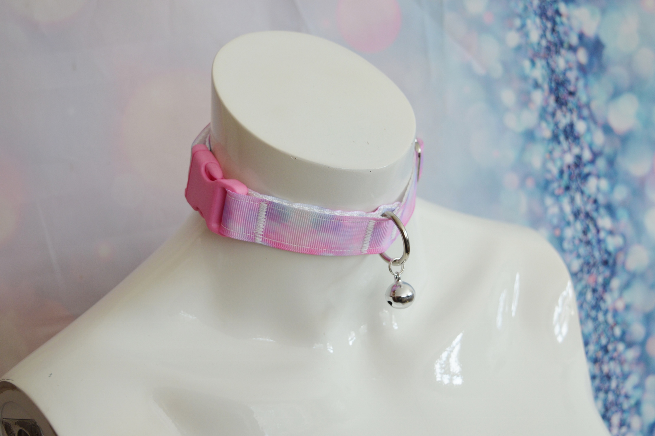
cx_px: 328
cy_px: 218
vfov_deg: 25.7
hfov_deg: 37.9
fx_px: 954
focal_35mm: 52
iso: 400
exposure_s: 1/125
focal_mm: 35
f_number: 5.6
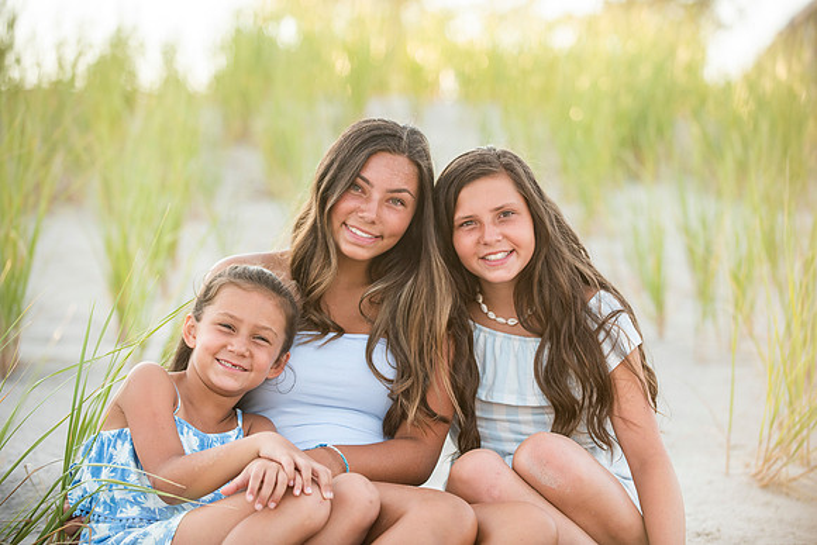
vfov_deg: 13.0
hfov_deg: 19.5
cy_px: 272
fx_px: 2383
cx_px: 408
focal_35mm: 105
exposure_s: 1/640
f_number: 3.2
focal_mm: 105
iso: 250
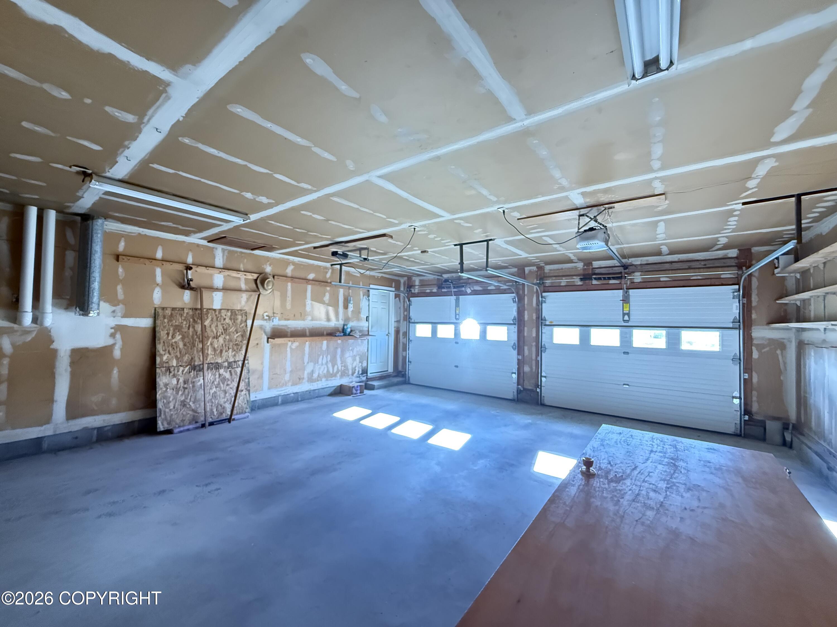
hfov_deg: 102.1
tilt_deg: +4.1
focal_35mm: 14
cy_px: 314
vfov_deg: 85.7
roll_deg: +0.6
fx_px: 339
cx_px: 418
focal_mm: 2.22
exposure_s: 1/60
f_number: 2.2
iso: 1250
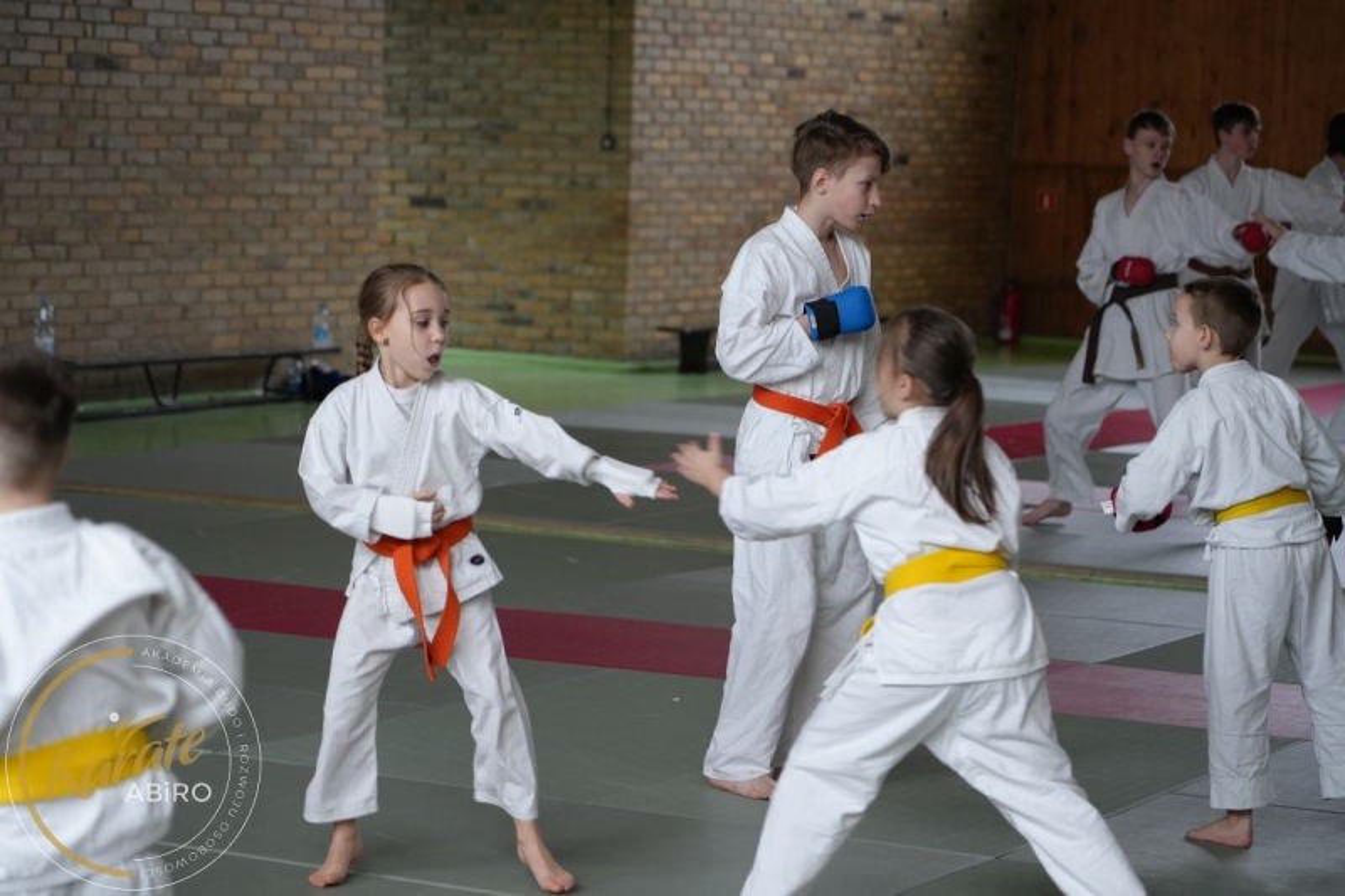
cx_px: 672
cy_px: 448
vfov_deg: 13.0
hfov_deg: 19.5
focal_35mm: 105
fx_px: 3922
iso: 1250
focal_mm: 105
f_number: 4
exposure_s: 1/160
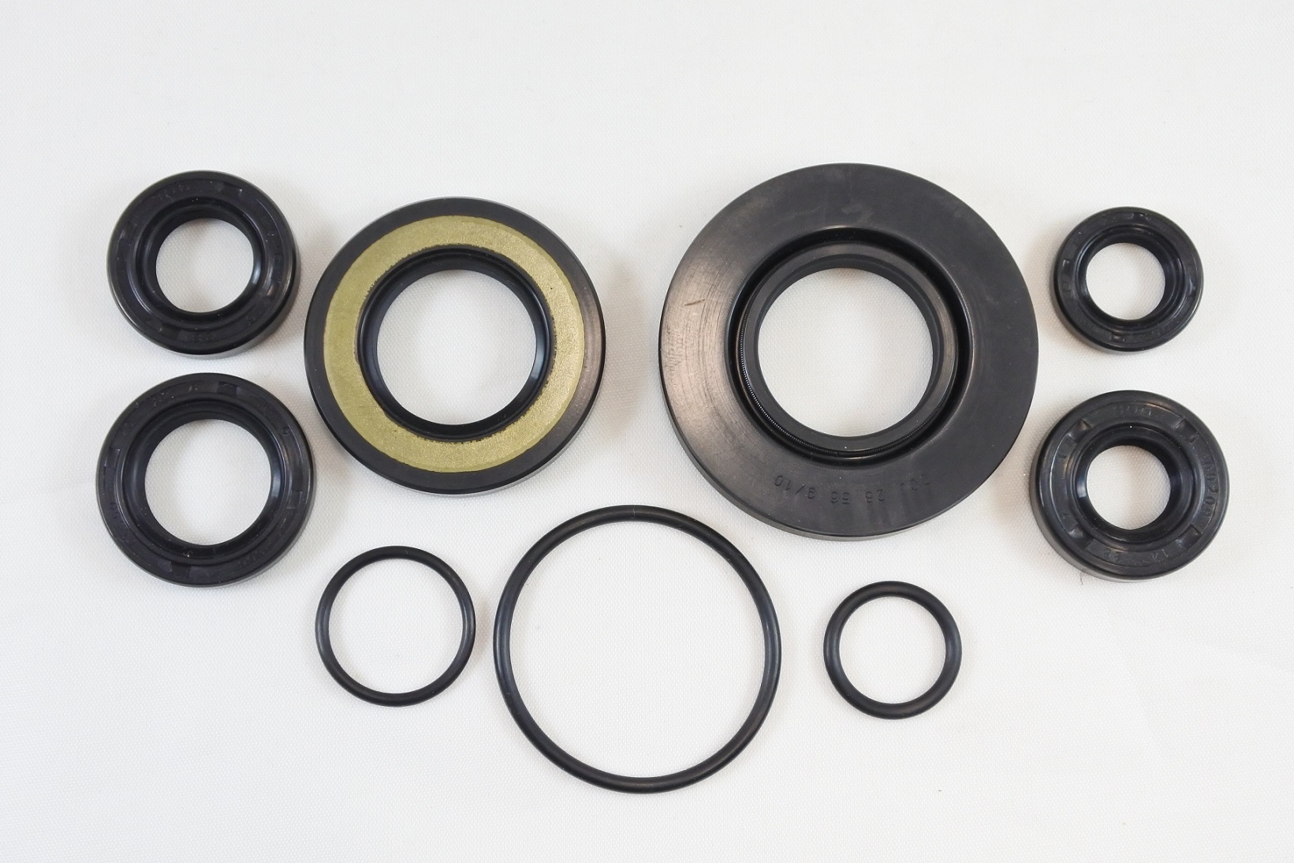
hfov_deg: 44.5
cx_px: 647
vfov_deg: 30.5
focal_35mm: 44
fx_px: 1581
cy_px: 432
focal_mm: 16.5
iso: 560
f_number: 4.5
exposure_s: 1/125
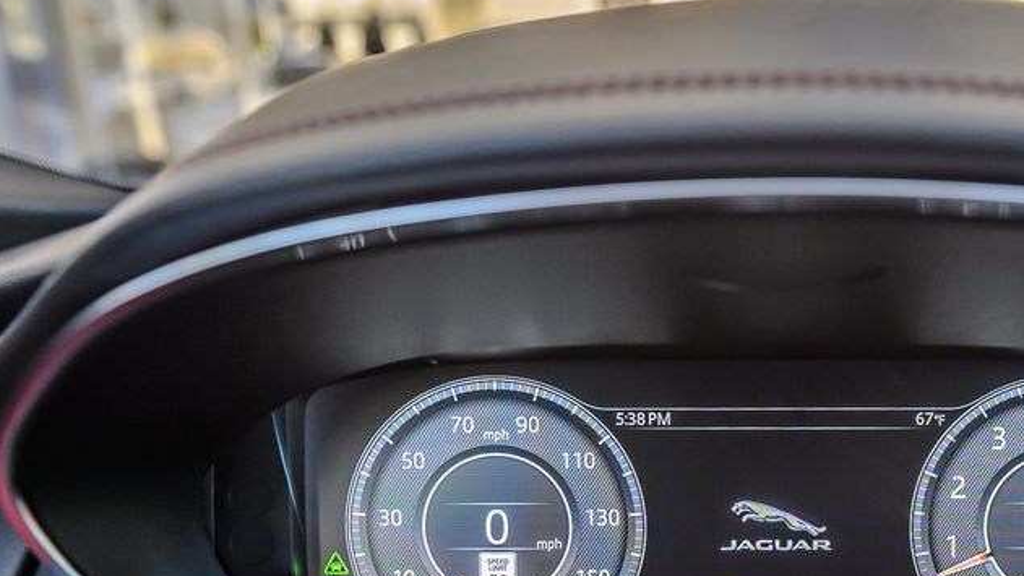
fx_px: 1222
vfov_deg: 25.5
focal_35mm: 45
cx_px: 762
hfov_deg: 44.0
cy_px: 546
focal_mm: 24
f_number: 4
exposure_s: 1/80
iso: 400
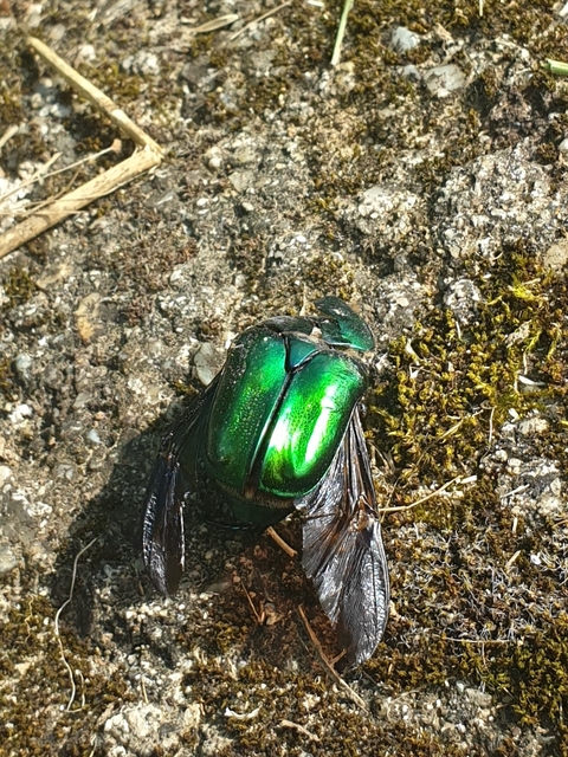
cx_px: 284
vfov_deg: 67.3
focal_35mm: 26
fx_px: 569
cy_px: 378
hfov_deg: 53.1
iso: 50
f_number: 2.4
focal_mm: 4.3
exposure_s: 1/554
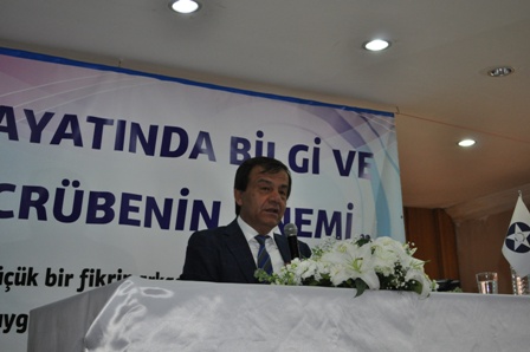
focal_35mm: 57
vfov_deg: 23.7
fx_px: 839
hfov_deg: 35.1
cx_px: 265
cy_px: 176
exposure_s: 1/100
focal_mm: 38
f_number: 5
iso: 800
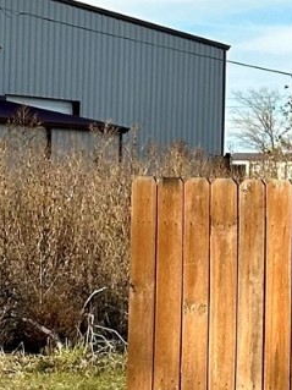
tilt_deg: +0.0
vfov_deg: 8.6
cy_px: 293
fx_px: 2600
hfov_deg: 6.3
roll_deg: -1.7
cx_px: 503
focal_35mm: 231
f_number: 1.78
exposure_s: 1/2252
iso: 64
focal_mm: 6.86
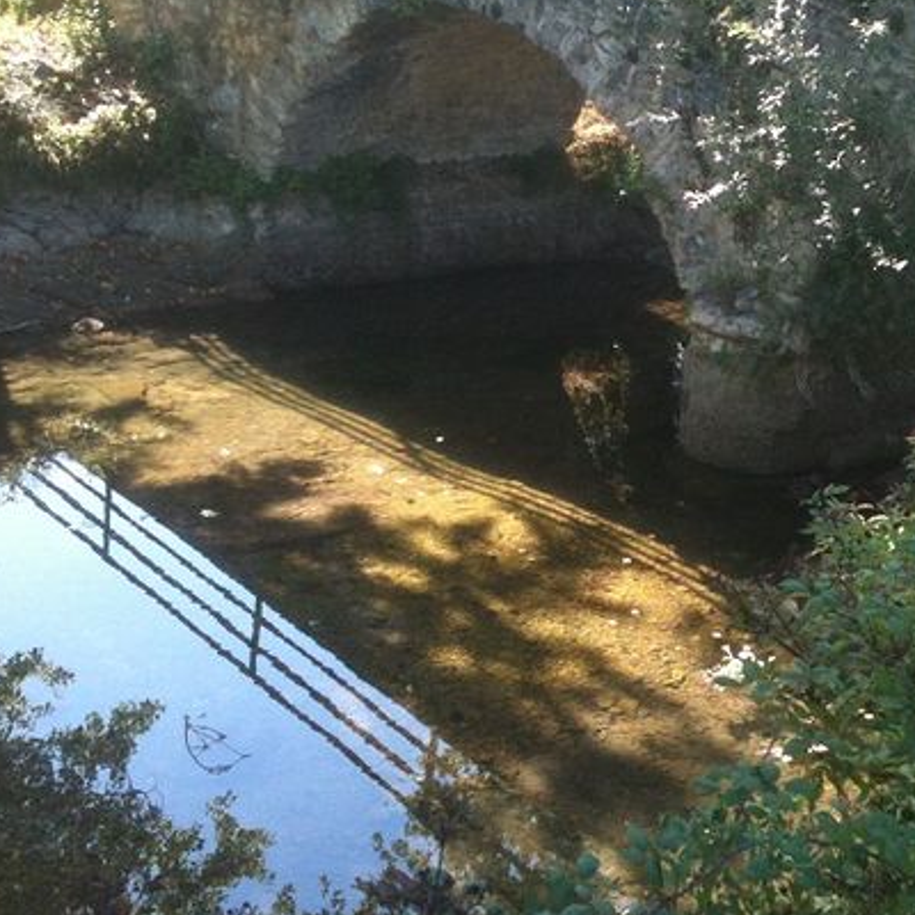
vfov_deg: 29.5
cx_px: 700
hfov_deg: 29.0
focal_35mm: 58
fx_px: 1735
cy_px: 395
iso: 64
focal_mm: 3.85
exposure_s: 1/144
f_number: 2.8
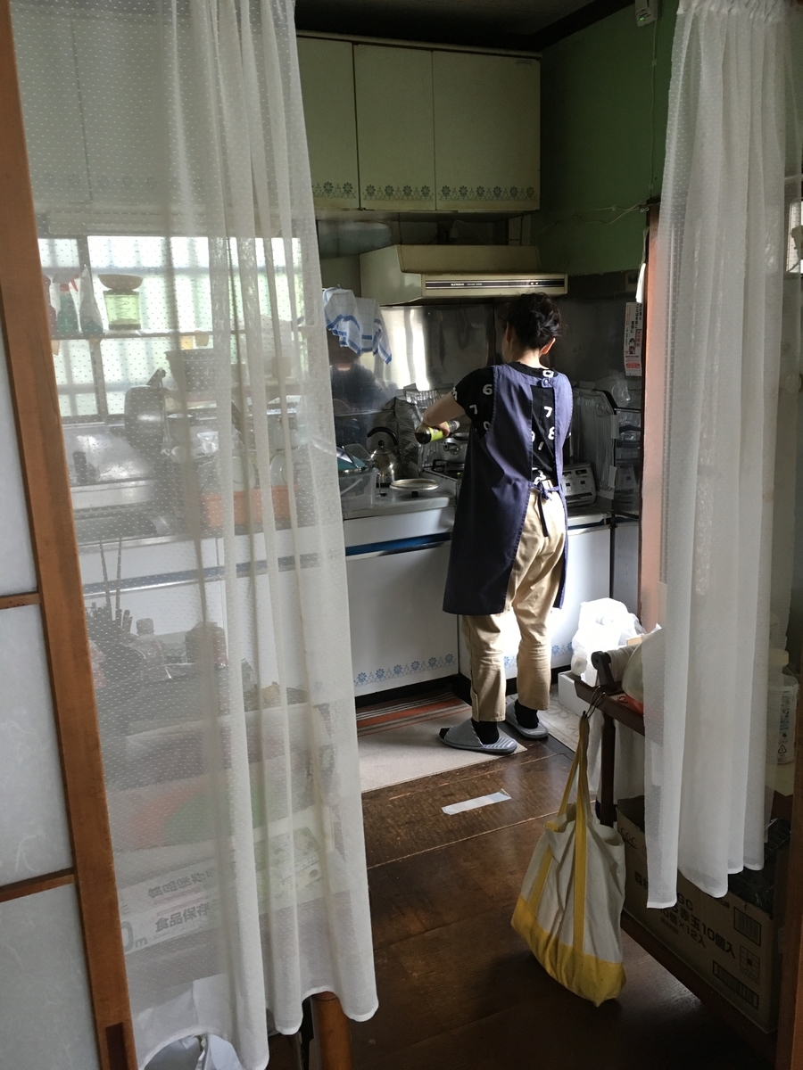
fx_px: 897
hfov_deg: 48.2
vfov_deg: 61.7
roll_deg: +2.4
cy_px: 535
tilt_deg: -13.8
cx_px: 402
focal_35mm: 29
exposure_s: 1/30
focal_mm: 4.15
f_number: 2.2
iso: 125
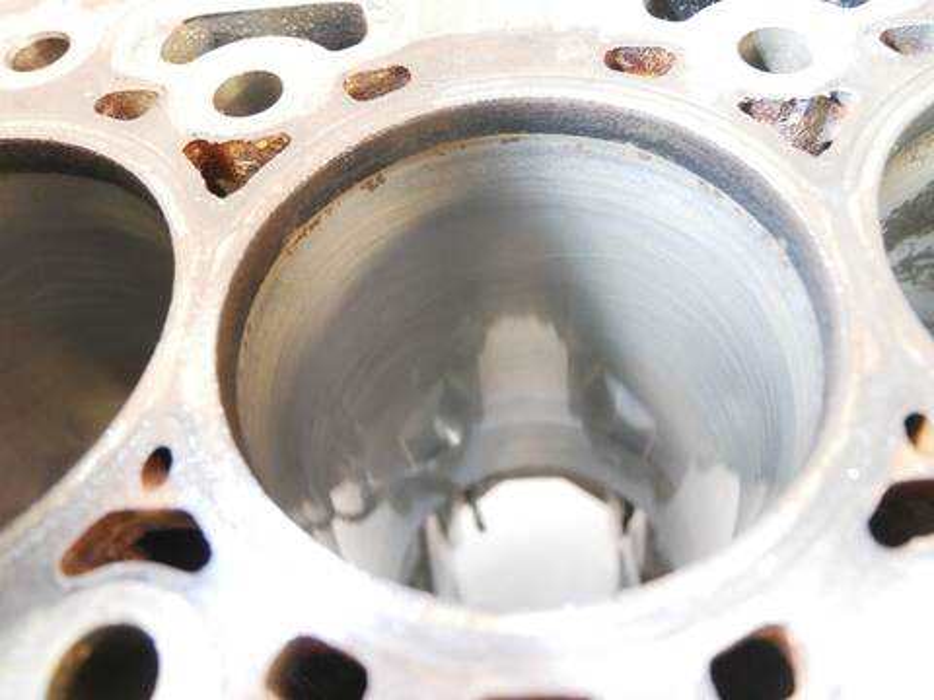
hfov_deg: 63.4
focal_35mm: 28
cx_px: 467
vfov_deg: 49.7
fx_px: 755
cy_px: 350
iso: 3200
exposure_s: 1/25
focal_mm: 14
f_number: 3.6
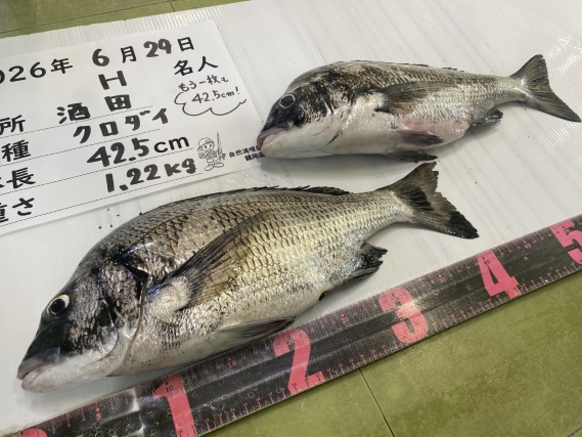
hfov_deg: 67.3
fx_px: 437
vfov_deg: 53.1
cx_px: 291
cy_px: 218
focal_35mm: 26
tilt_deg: -59.8
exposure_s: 1/100
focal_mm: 4.25
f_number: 1.8
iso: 125
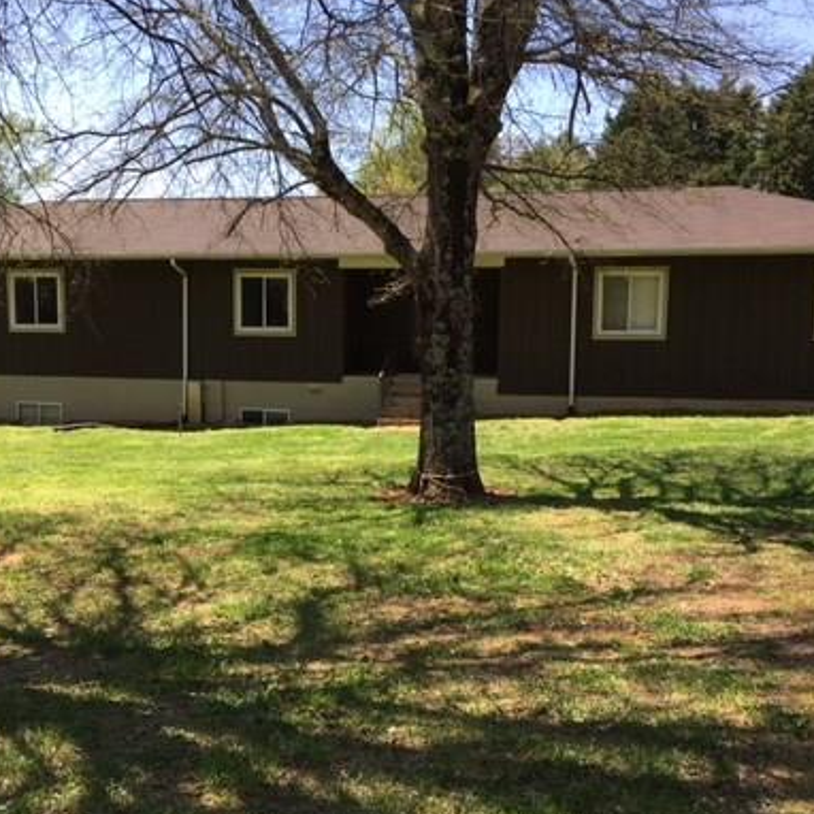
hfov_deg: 39.1
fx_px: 1144
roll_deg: +0.1
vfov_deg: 39.1
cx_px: 347
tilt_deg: -8.0
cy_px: 454
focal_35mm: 43
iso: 25
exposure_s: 1/516
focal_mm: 4.15
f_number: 2.2
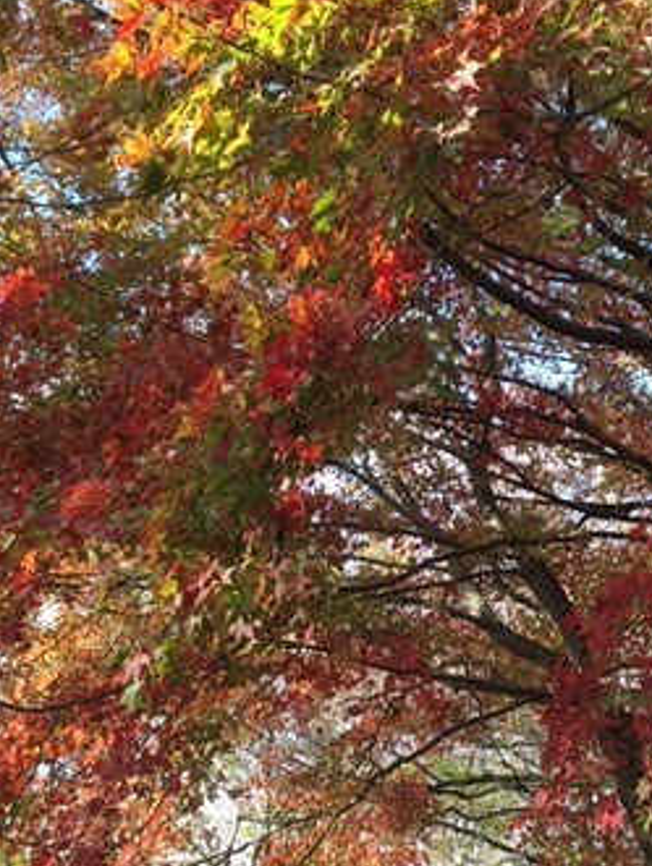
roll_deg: -3.7
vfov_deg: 34.1
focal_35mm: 56
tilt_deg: +16.8
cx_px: 479
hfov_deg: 25.9
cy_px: 552
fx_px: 1404
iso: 25
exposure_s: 1/160
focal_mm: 4.15
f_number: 2.2
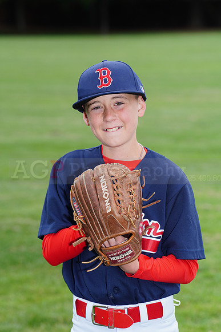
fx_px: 1840
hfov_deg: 6.9
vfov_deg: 10.3
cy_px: 166
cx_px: 110
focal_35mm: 200
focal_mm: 200
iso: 200
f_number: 8
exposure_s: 1/200
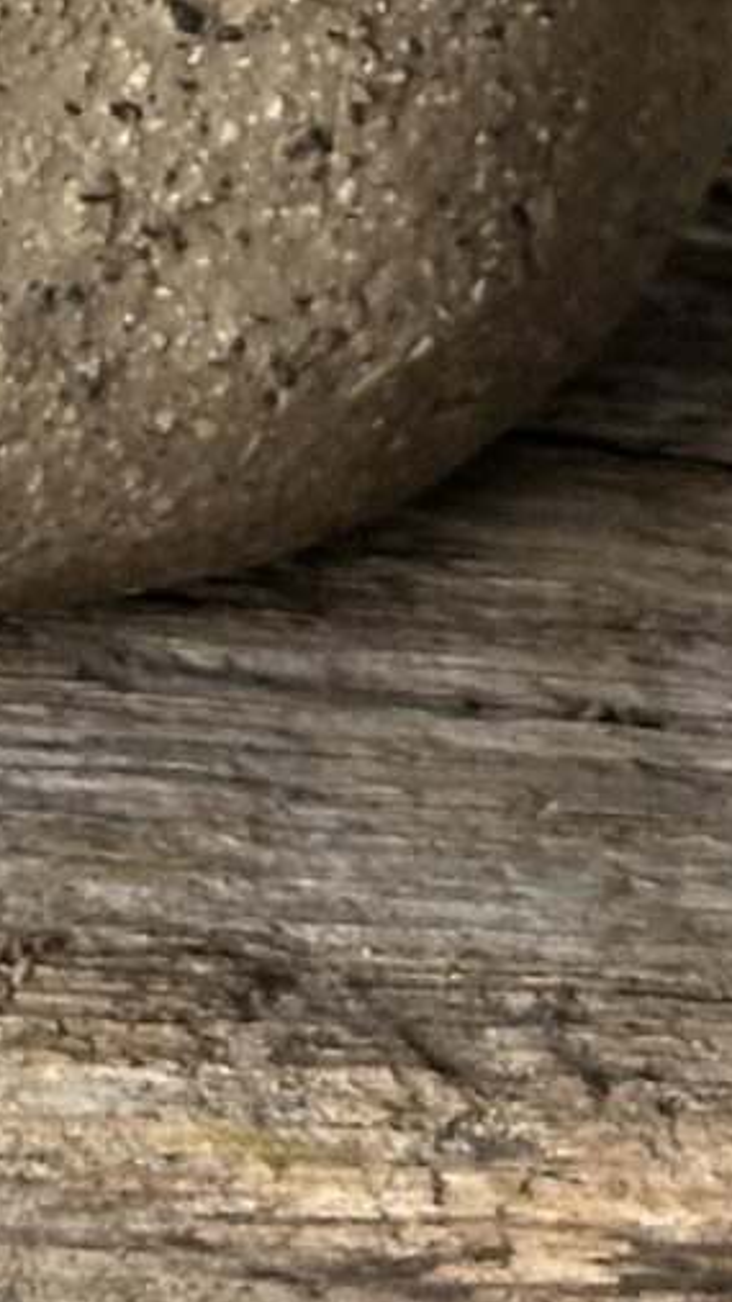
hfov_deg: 4.5
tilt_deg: -13.1
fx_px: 9114
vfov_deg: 7.8
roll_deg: -0.8
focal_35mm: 264
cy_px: -1281
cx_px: -1251
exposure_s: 1/210
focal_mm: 6.86
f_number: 1.78
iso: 50
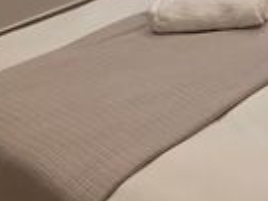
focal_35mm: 61
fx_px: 472
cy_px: -185
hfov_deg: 22.2
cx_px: 459
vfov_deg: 17.9
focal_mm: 2.2
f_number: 1.9
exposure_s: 1/100
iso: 160
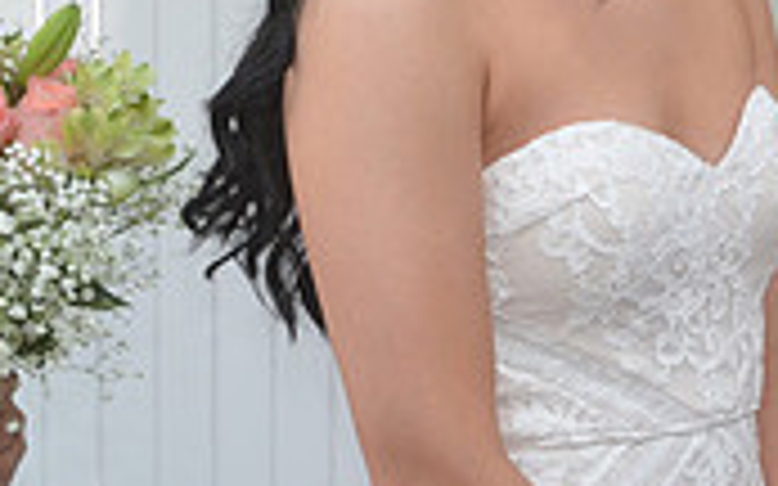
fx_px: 8133
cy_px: -130
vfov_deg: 3.4
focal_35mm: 384
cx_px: 1201
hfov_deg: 5.4
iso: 800
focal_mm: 75
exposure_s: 1/250
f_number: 14
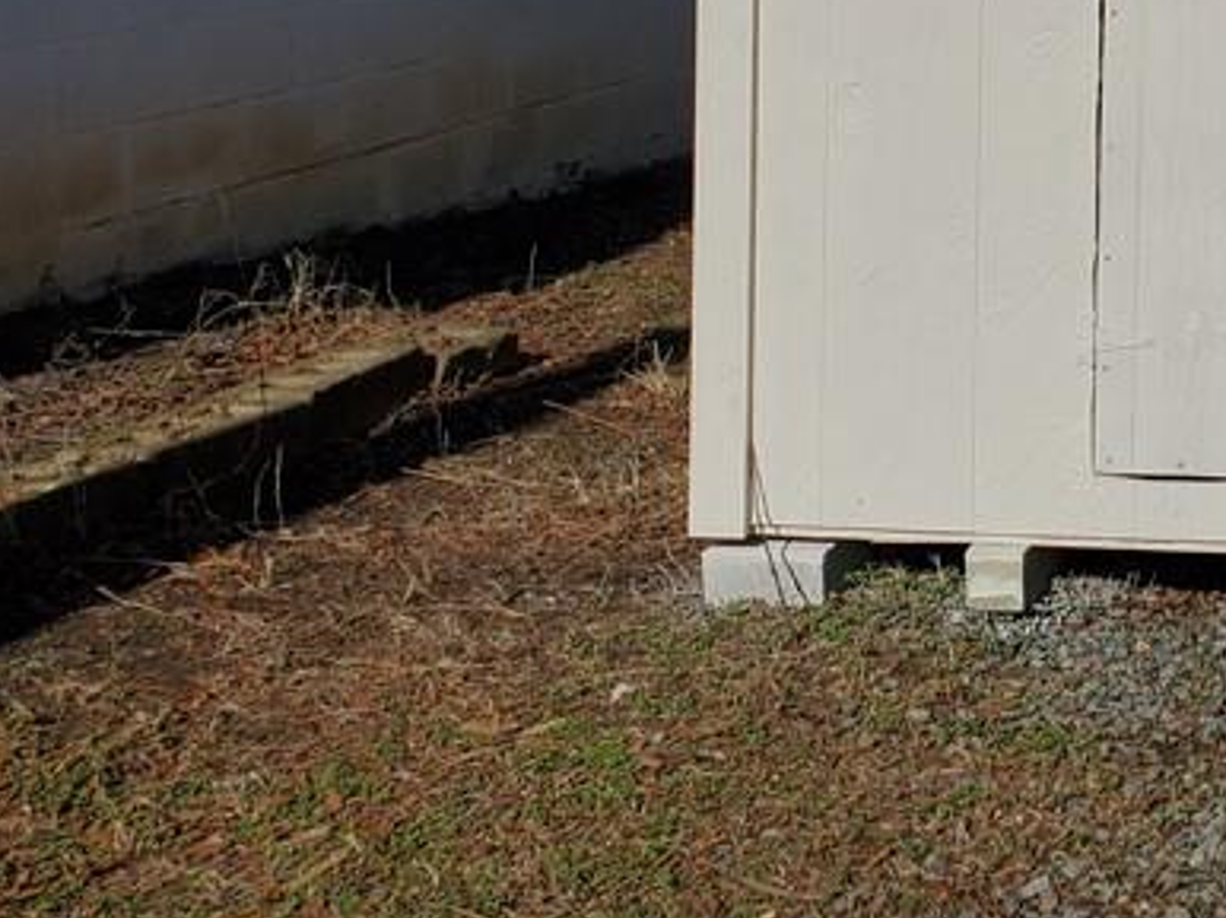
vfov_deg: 20.2
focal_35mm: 69
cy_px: -121
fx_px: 2442
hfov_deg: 25.1
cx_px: 1509
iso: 50
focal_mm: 4.3
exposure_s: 1/5679
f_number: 2.4
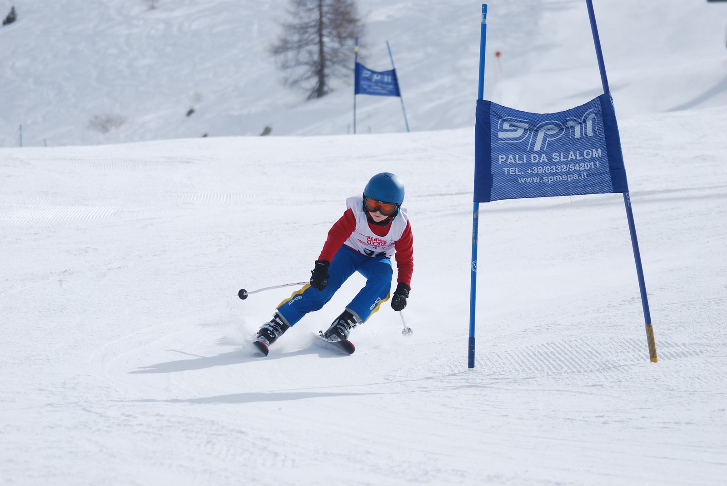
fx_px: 4549
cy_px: 243
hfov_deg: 9.1
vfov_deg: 6.1
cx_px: 364
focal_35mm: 225
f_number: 5
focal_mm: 150
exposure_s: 1/1250
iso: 100
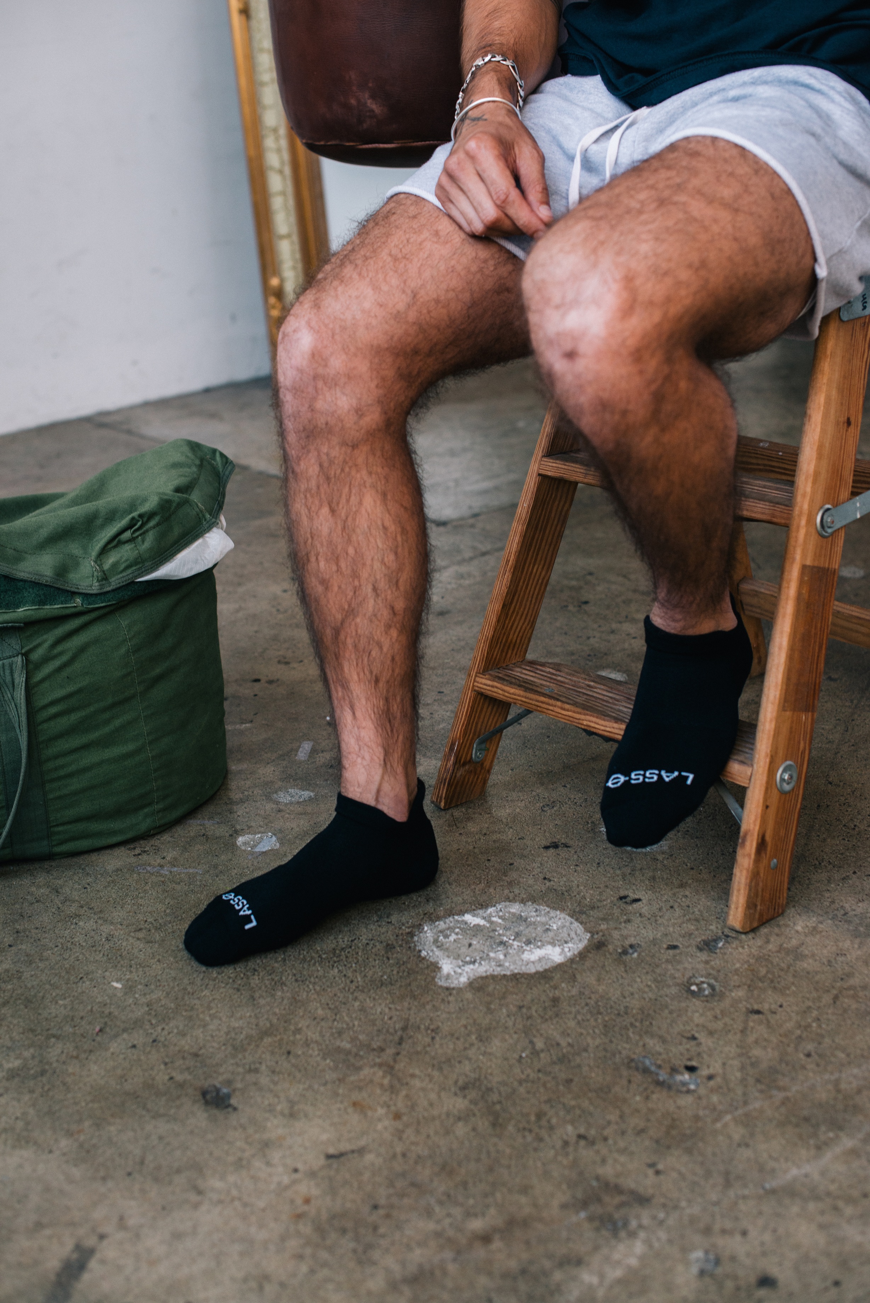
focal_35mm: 50
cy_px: 652
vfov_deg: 39.6
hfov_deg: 27.0
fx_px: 1811
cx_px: 435
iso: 640
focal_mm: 50
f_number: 2.2
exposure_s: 1/250
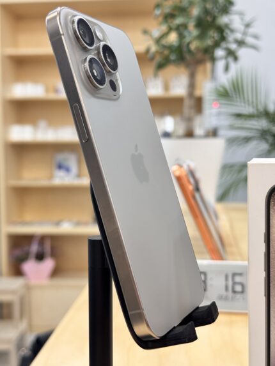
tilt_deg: -4.4
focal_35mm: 48
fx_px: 508
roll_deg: +0.4
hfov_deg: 30.3
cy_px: 183
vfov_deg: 39.6
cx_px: 138
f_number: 1.78
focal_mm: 6.76
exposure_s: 1/50
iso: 80
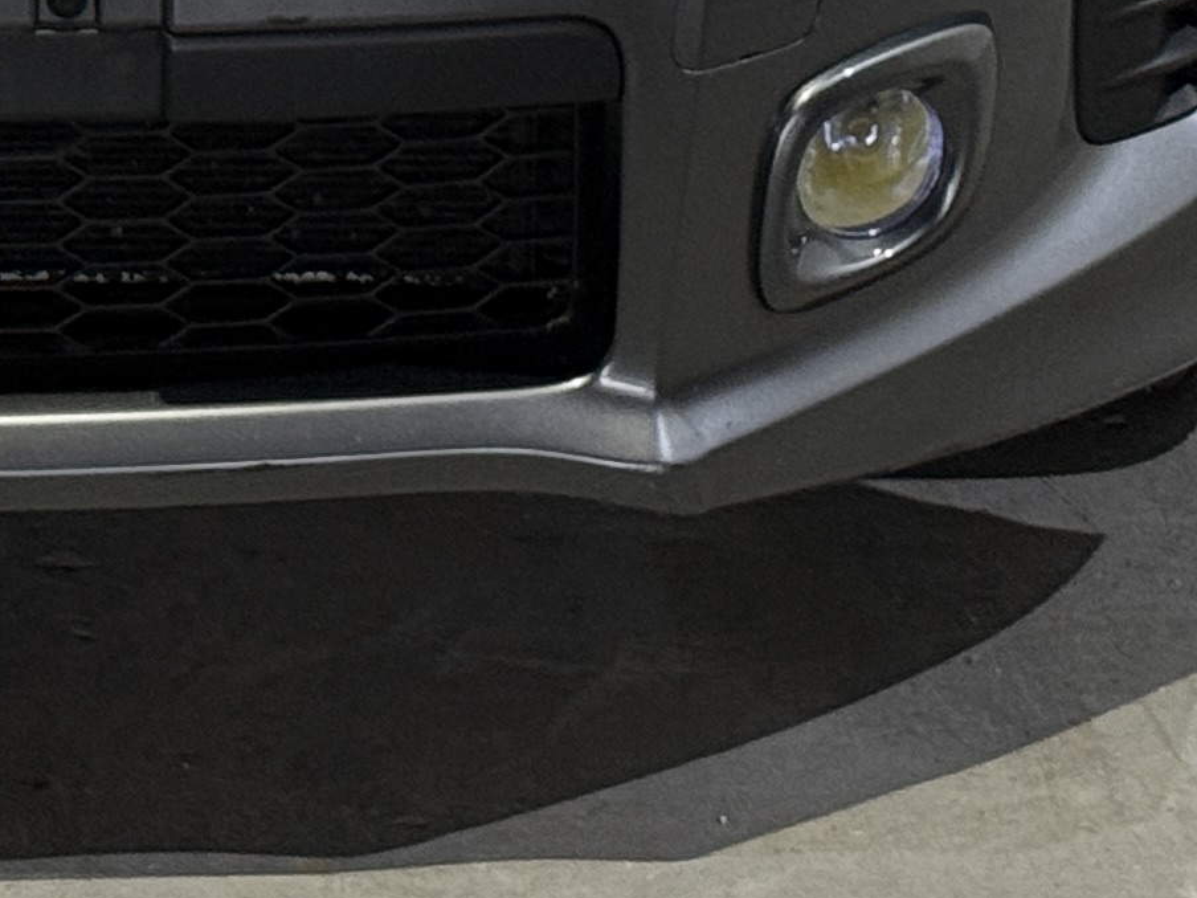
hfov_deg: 9.1
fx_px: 7400
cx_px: -180
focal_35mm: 214
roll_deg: +0.1
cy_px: -991
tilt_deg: -12.0
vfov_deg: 6.7
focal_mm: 6.76
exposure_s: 1/60
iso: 125
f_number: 1.78
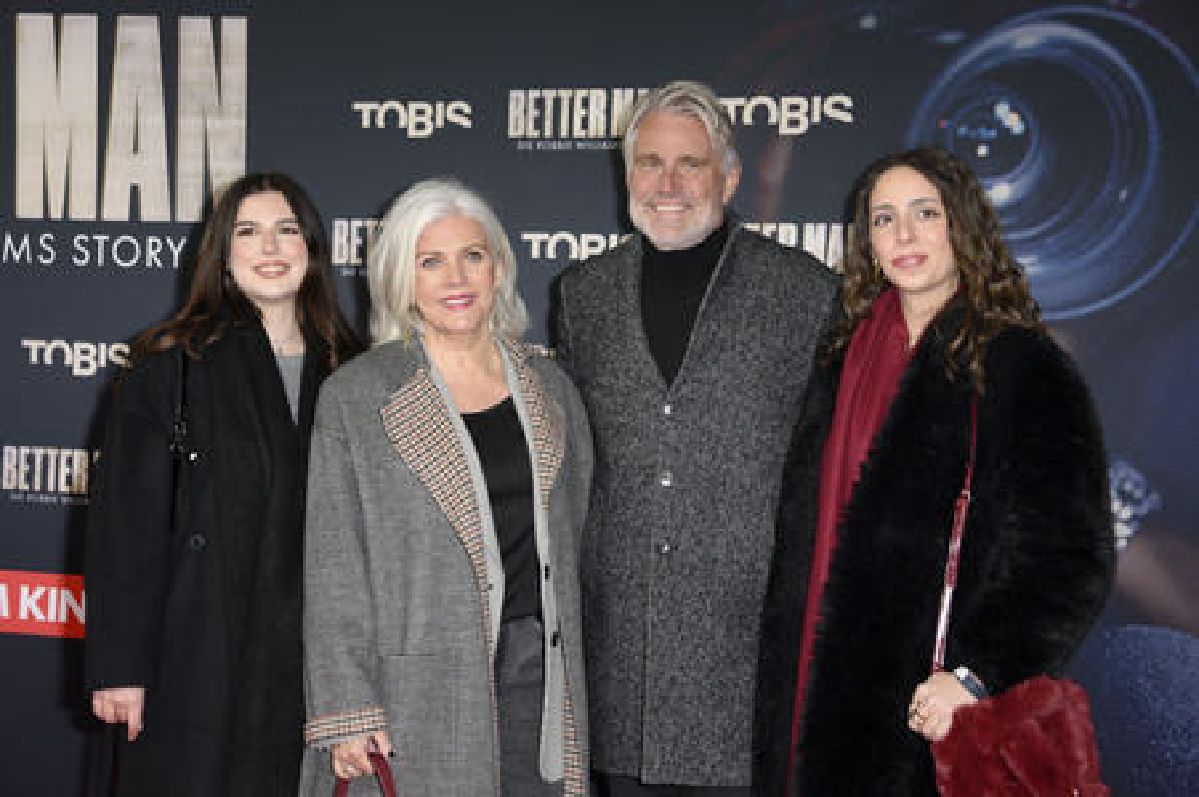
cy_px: 398
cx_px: 600
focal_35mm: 62
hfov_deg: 32.4
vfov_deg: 21.9
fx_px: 2063
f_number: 5.6
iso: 1000
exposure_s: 1/250
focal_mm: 62
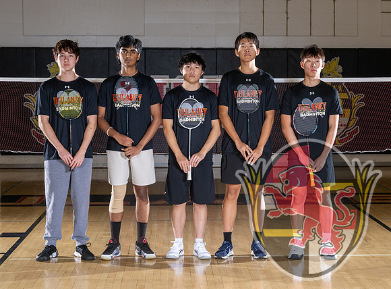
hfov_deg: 21.3
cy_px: 144
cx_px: 235
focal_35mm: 93
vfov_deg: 15.8
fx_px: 1040
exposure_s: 1/100
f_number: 6.3
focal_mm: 77
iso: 320
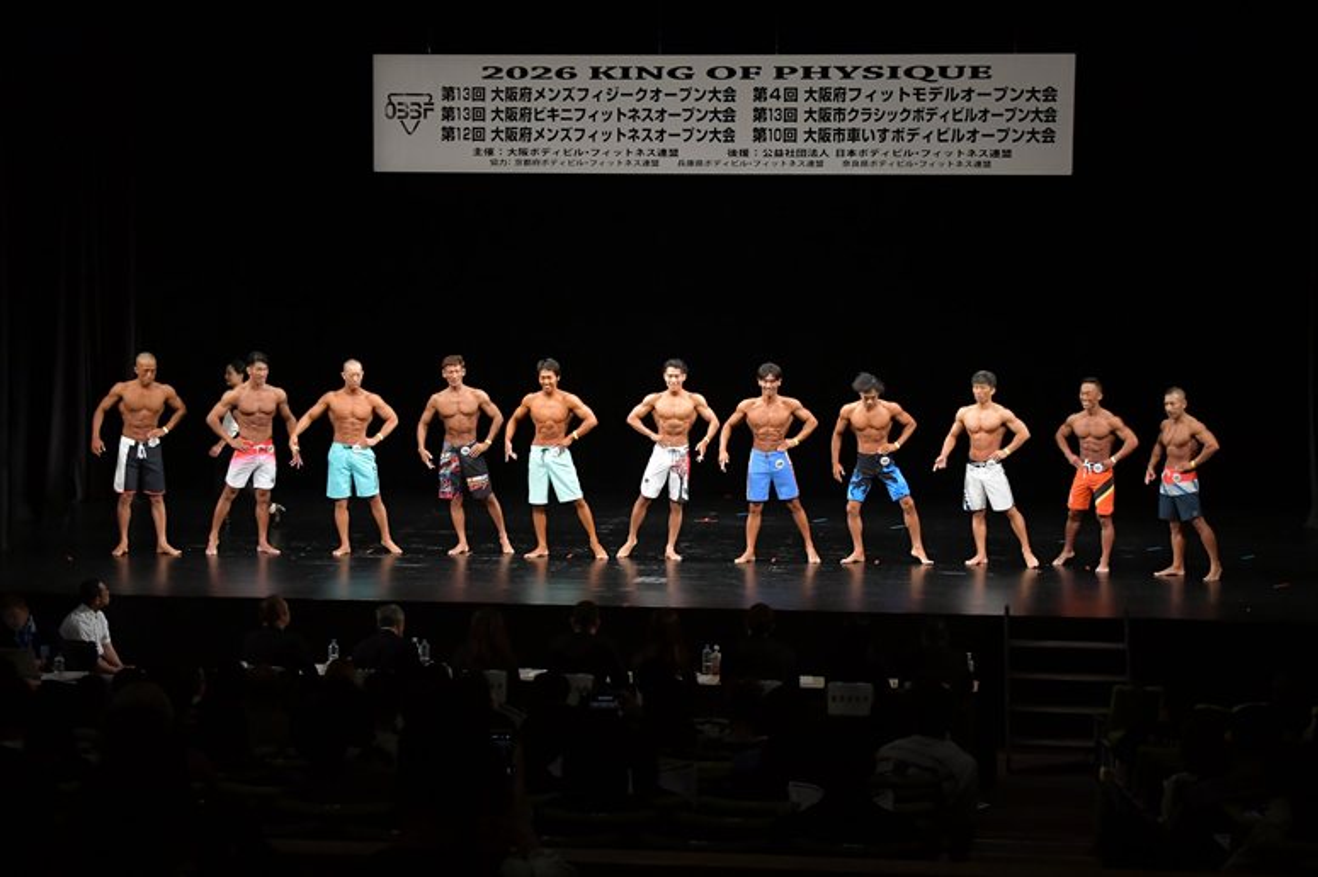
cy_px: 438
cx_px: 659
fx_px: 2635
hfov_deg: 28.1
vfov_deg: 18.9
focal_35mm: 72
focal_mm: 48
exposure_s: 1/400
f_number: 5.6
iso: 3200
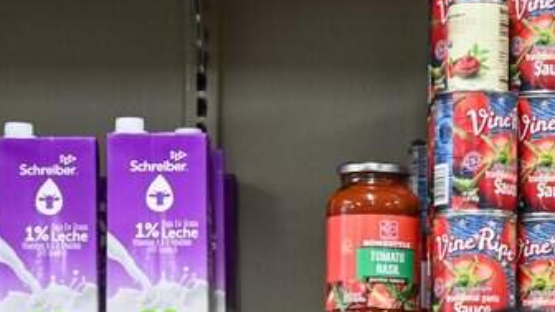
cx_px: 387
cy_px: 565
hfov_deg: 8.5
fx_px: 3738
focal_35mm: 254
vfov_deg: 4.7
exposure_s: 1/125
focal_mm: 68
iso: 1000
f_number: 4
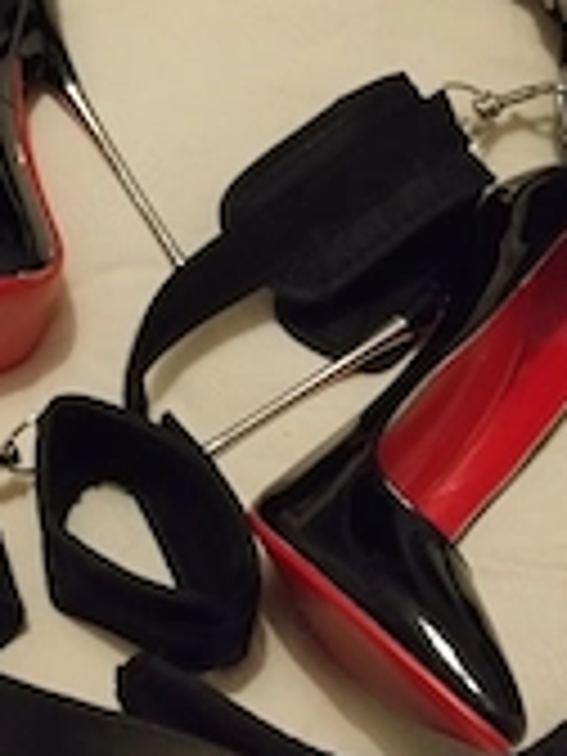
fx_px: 1507
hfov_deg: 21.2
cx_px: 194
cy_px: 315
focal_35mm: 69
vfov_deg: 28.1
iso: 1600
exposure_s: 1/17.1
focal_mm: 4.22
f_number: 1.8
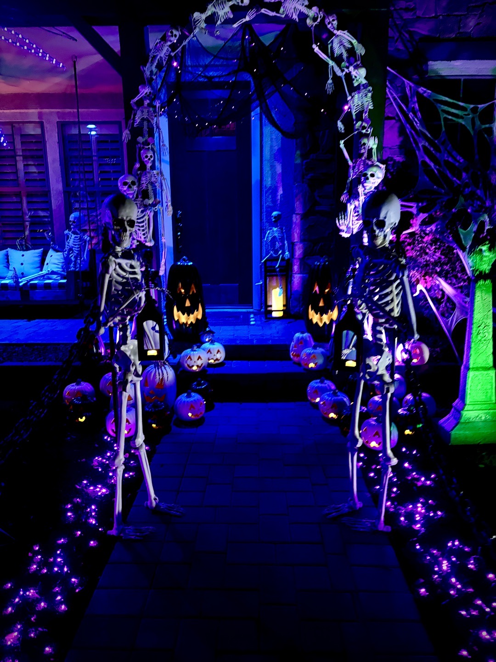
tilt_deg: -4.8
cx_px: 248
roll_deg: +2.2
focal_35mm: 26
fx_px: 497
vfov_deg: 67.3
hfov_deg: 53.1
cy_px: 331
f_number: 1.6
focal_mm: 5.96
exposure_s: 1/15
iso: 1250
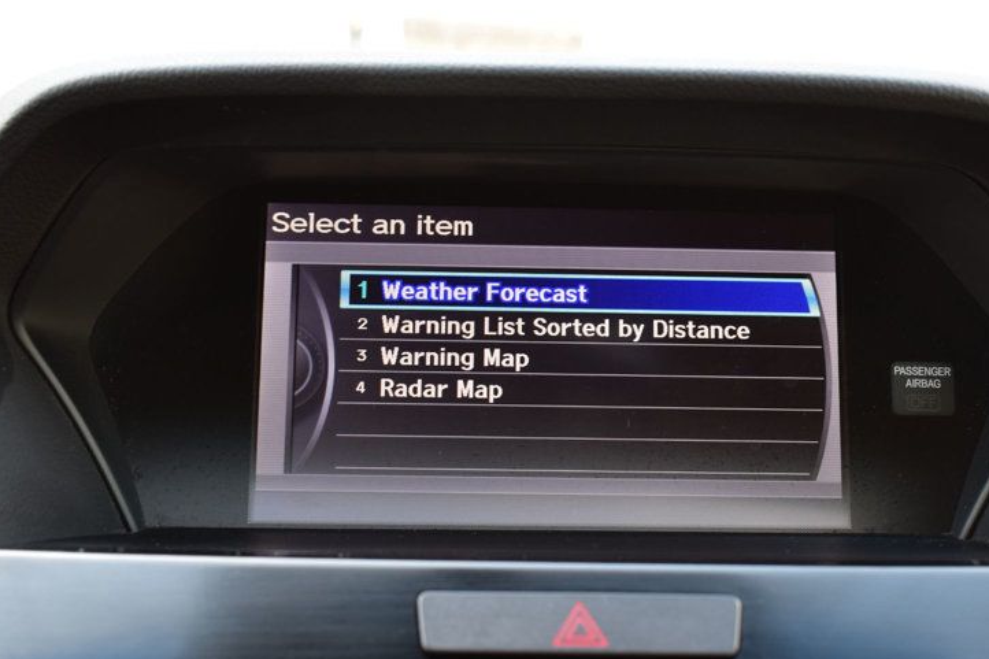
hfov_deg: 32.5
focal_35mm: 62
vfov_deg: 22.0
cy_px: 411
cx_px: 558
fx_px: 1695
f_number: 7.1
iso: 400
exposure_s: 1/25
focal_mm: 29
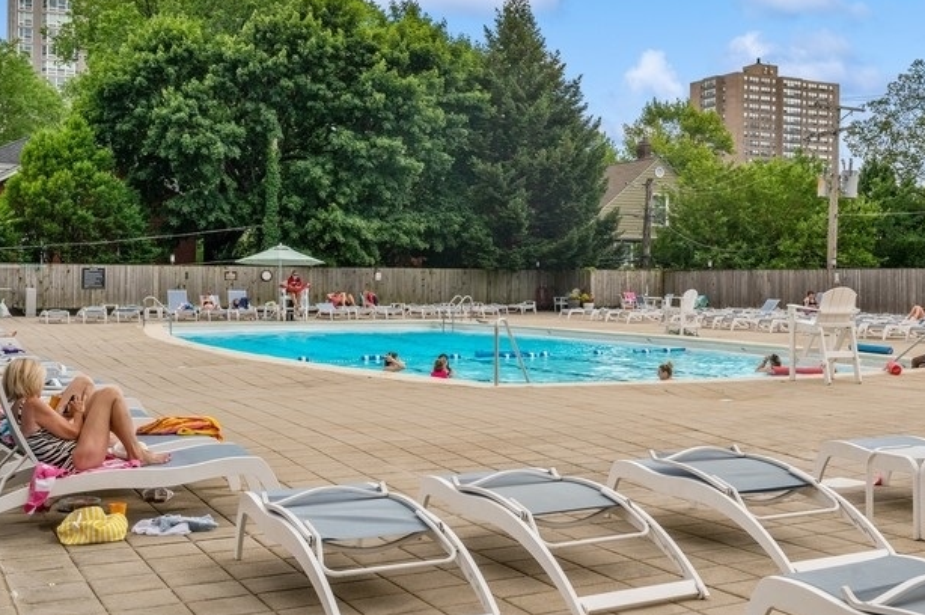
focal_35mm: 44
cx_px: 598
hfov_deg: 44.0
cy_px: 220
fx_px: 1129
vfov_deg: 30.3
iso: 320
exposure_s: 1/200
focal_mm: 30
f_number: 8
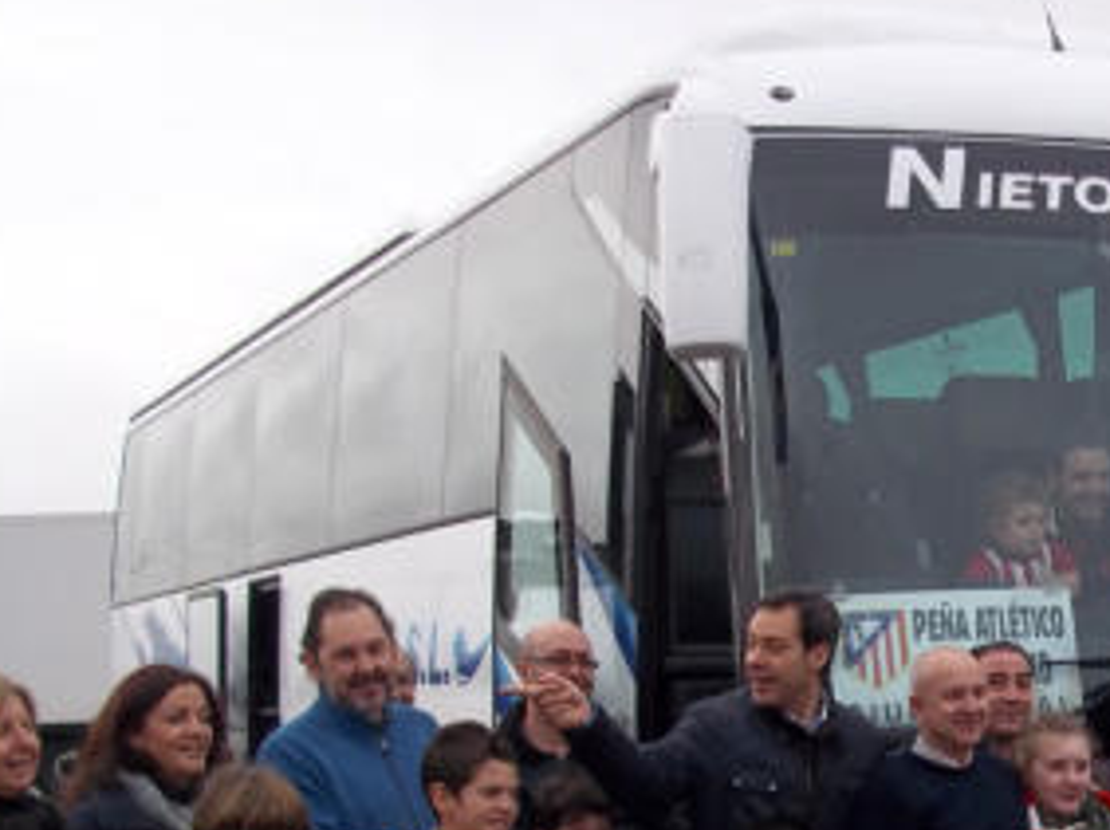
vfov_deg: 16.9
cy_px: 714
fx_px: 2755
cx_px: 1110
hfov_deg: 21.9
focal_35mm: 86
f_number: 3.1
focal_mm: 6.5
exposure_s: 1/320
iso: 80
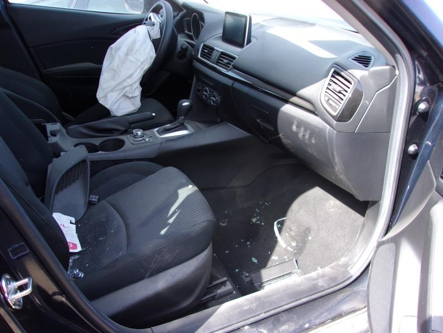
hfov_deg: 65.3
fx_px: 346
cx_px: 222
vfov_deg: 51.4
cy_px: 166
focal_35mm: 27
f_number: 3
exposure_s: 1/100
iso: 80
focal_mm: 4.9
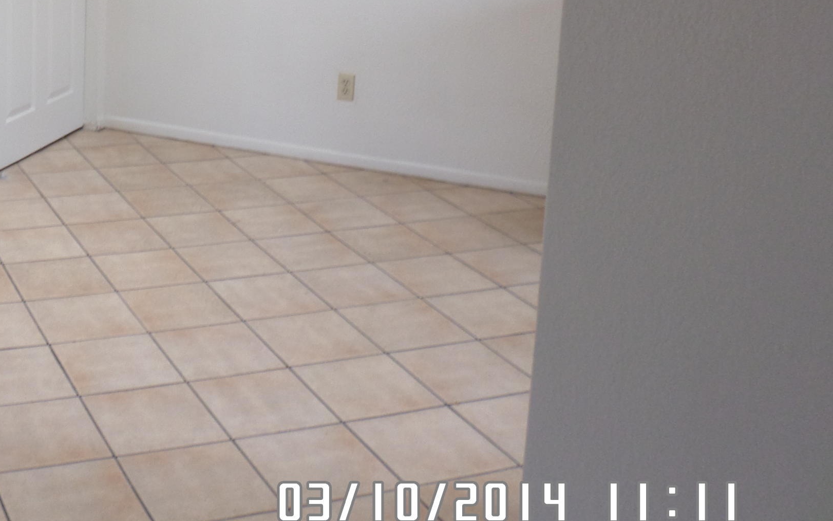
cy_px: 7
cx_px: 84
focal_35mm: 49
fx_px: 1112
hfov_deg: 38.3
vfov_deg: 25.2
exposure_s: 1/30
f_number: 2.5
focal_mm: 4.5
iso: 80
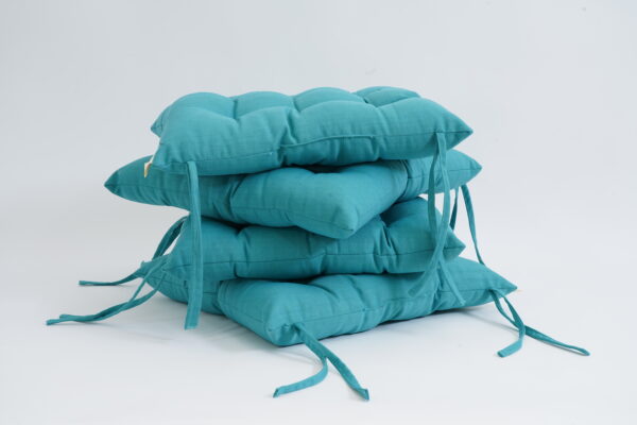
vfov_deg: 24.2
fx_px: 991
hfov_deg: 35.6
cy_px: 212
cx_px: 318
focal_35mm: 56
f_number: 14
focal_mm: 56
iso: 500
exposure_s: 1/125
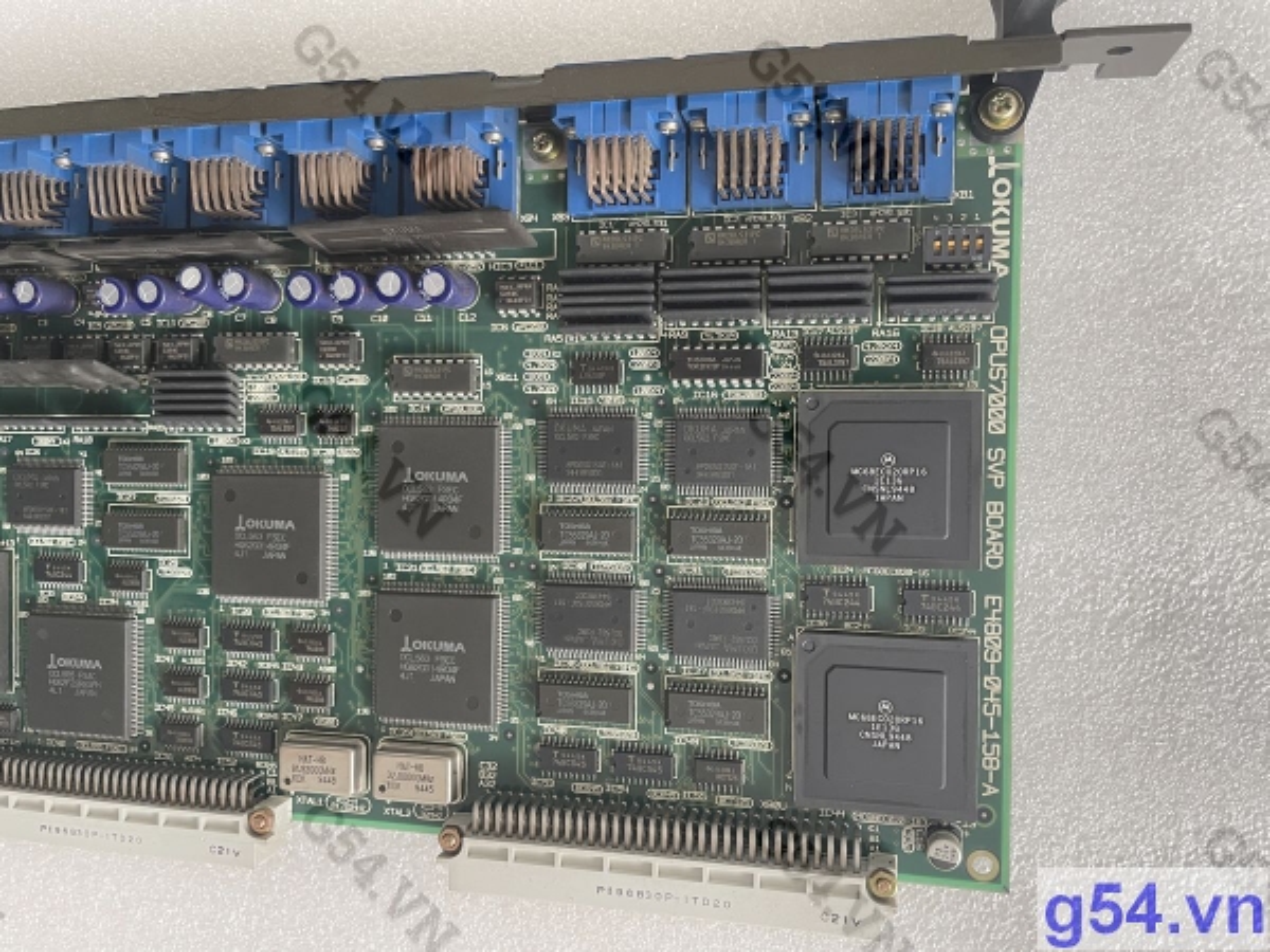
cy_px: 476
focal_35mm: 26
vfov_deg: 53.1
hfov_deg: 67.3
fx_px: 954
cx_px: 635
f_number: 1.6
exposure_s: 1/60
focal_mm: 4.2
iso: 250
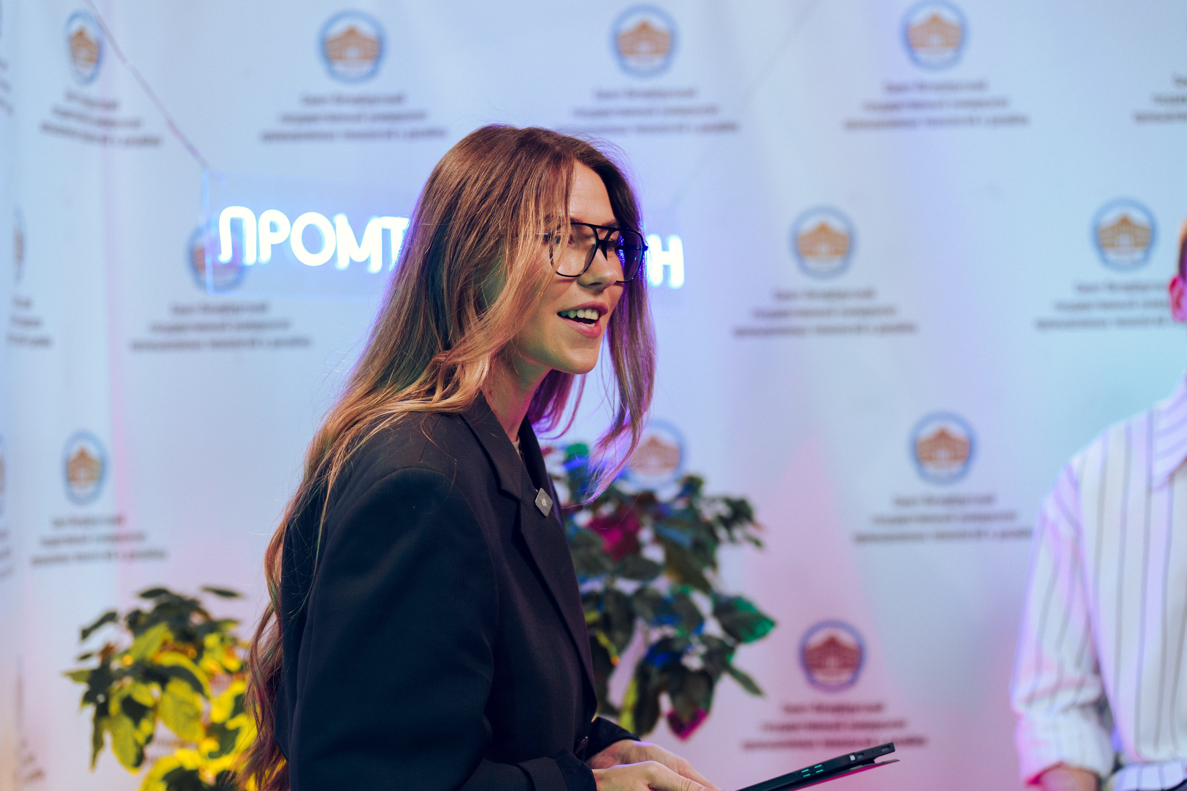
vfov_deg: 18.7
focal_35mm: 73
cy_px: 396
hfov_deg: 27.7
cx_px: 594
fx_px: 2407
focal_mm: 73
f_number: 2.5
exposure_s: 1/200
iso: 400
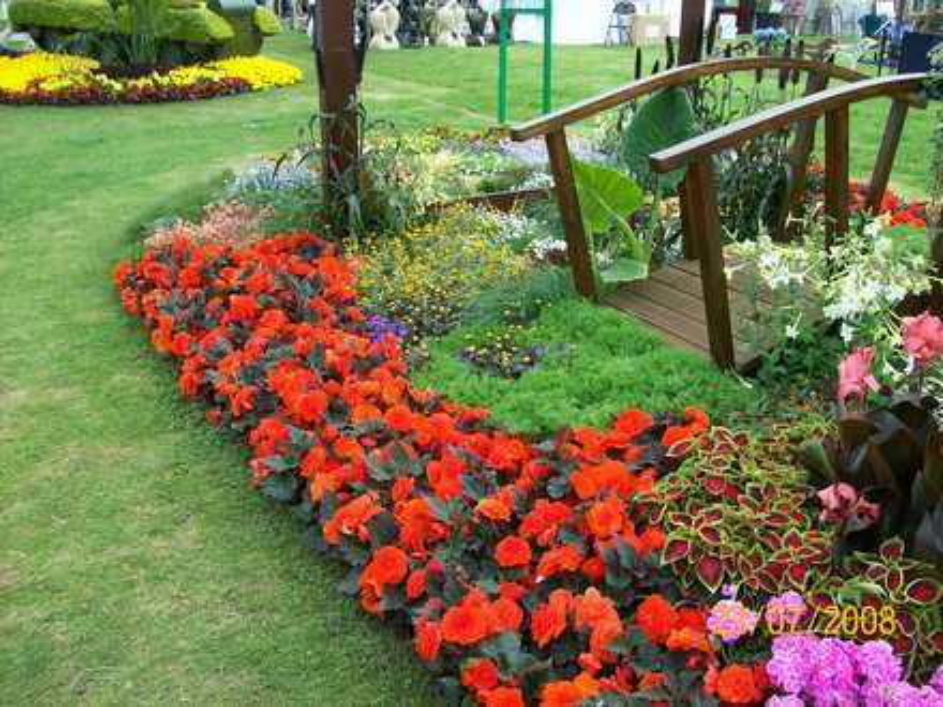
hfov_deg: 51.4
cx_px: 472
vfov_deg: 39.7
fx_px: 981
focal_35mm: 36
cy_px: 354
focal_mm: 6
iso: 80
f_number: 2.7
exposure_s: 1/624
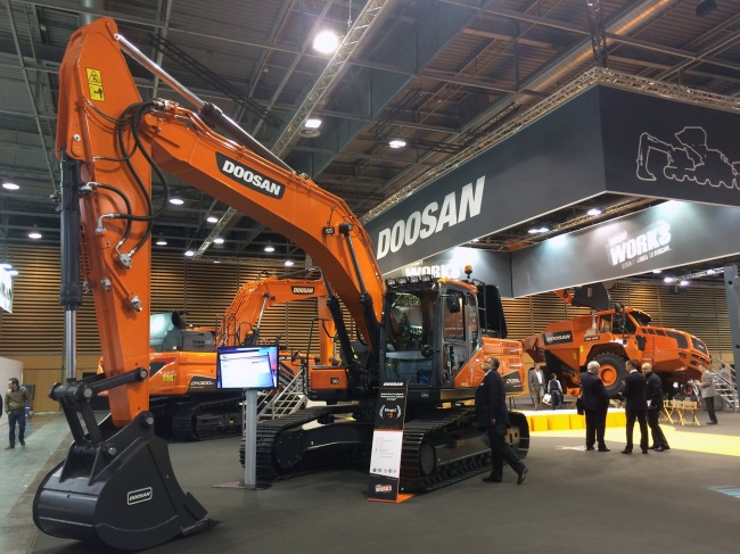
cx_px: 370
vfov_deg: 48.2
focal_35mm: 29
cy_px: 277
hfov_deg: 61.7
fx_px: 620
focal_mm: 4.15
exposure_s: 1/30
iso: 100
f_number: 2.2
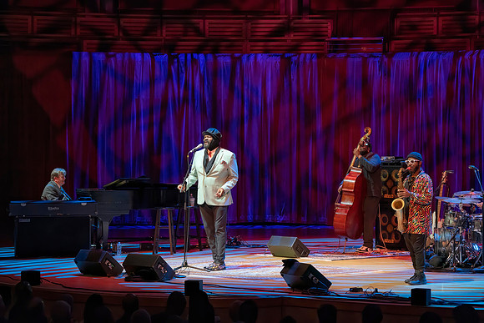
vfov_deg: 13.7
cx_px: 242
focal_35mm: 100
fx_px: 1345
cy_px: 162
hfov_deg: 20.4
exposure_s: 1/320
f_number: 5.6
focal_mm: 100
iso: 5000
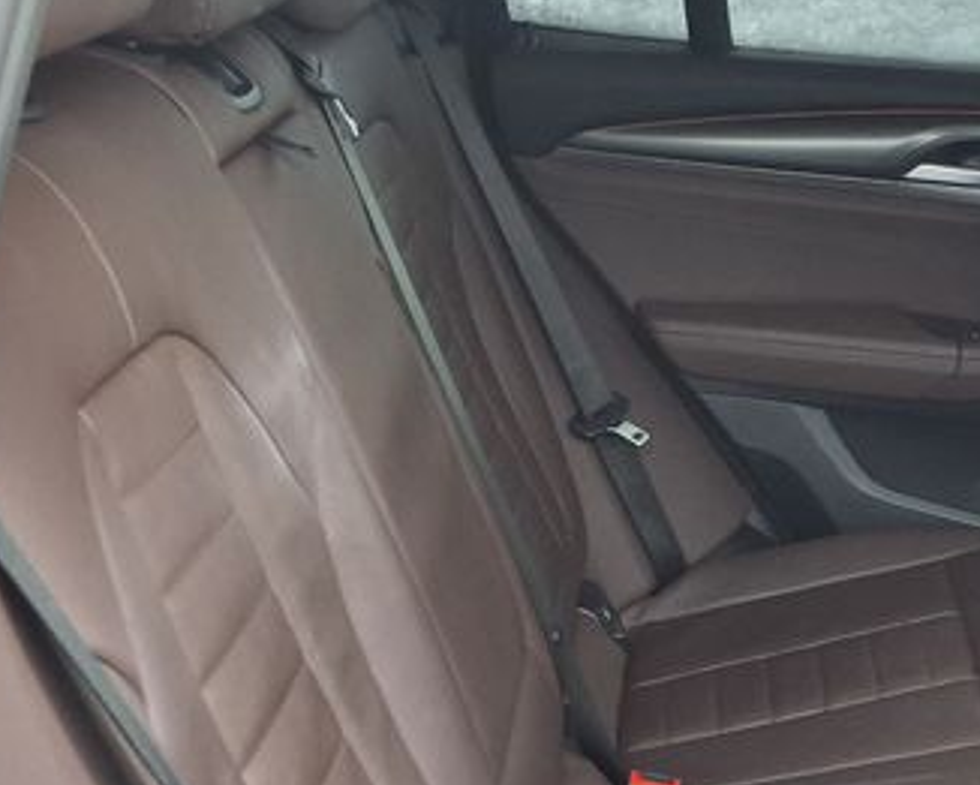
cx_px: 727
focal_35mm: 67
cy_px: 547
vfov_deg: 22.7
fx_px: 1944
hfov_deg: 27.9
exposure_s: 1/50
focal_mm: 2.91
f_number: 1.9
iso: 50
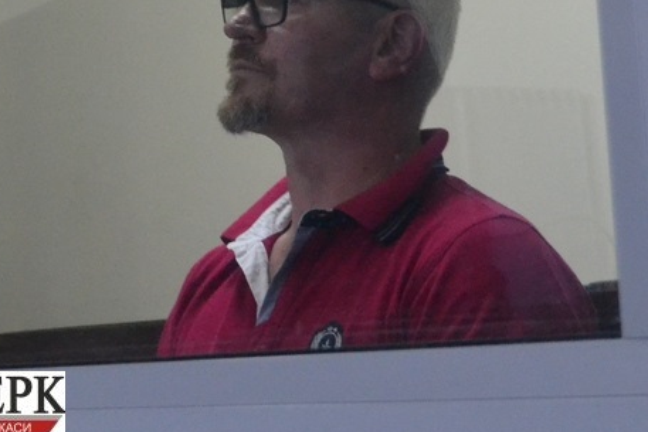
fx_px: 1134
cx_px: 228
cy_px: 141
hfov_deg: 31.7
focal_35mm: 63
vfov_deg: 21.5
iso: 2500
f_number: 4.5
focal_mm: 30
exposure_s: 1/60
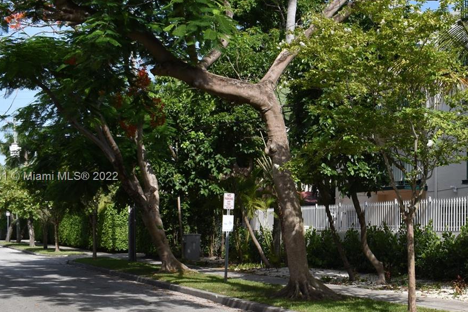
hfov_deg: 35.1
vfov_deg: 24.6
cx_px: 376
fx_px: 715
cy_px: 177
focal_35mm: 55
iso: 200
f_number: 9
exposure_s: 1/320
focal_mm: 20
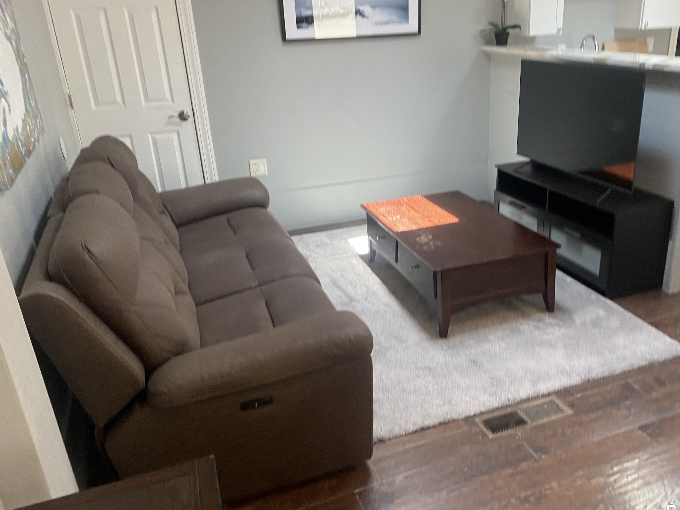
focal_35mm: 30
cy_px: 231
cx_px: 390
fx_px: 589
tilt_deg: -18.6
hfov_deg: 59.7
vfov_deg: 46.7
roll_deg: +0.6
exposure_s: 1/60
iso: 100
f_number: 1.8
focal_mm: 4.25
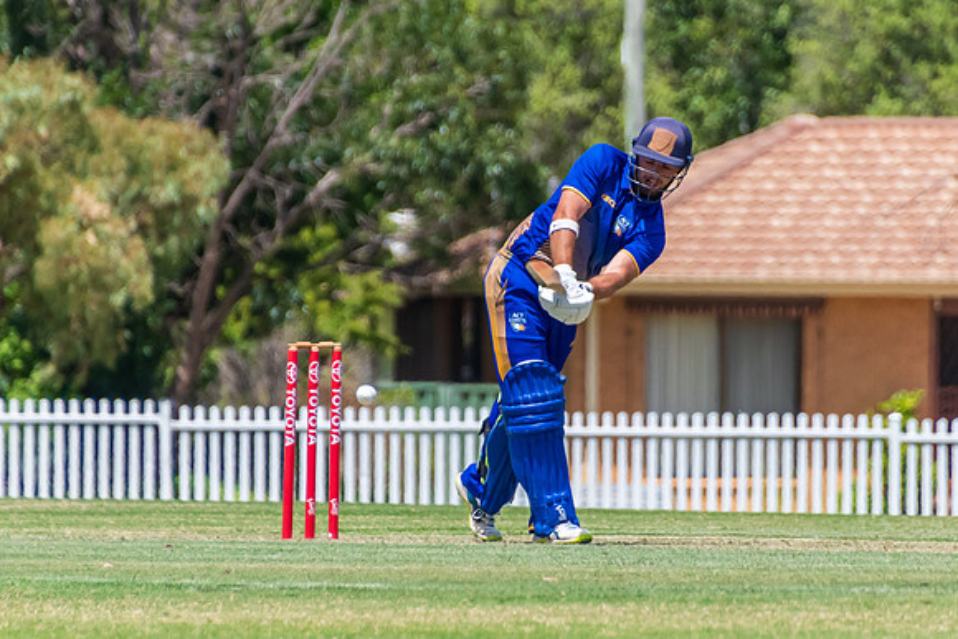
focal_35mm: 955
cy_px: 282
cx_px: 577
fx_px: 25425
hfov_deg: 2.2
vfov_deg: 1.4
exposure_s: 1/2000
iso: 400
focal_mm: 400
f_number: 6.3
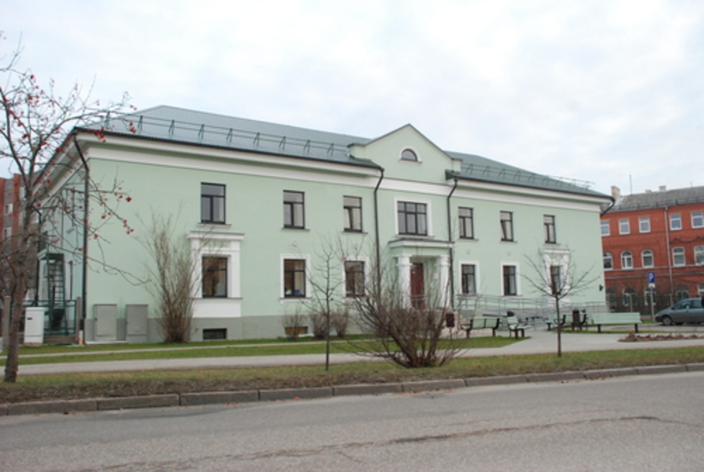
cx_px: 352
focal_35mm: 33
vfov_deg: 40.1
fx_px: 646
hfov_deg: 57.1
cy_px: 236
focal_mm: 22
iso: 1000
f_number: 6.7
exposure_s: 1/180
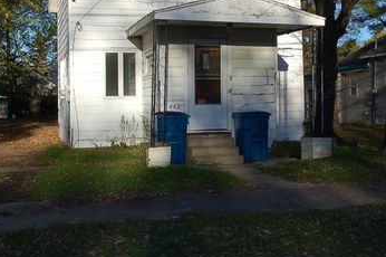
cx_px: 202
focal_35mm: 52
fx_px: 557
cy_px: 91
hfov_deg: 38.2
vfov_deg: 25.8
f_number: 9
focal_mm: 24
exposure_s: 1/320
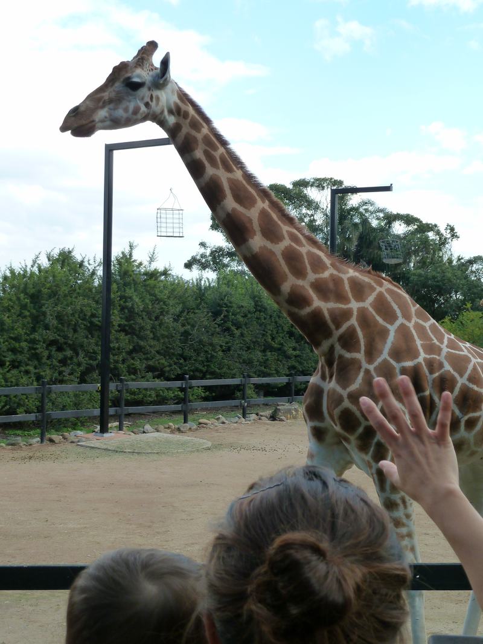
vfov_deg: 34.9
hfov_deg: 26.6
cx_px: 242
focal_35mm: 55
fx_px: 1023
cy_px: 322
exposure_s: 1/250
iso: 125
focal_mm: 9.1
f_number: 3.9
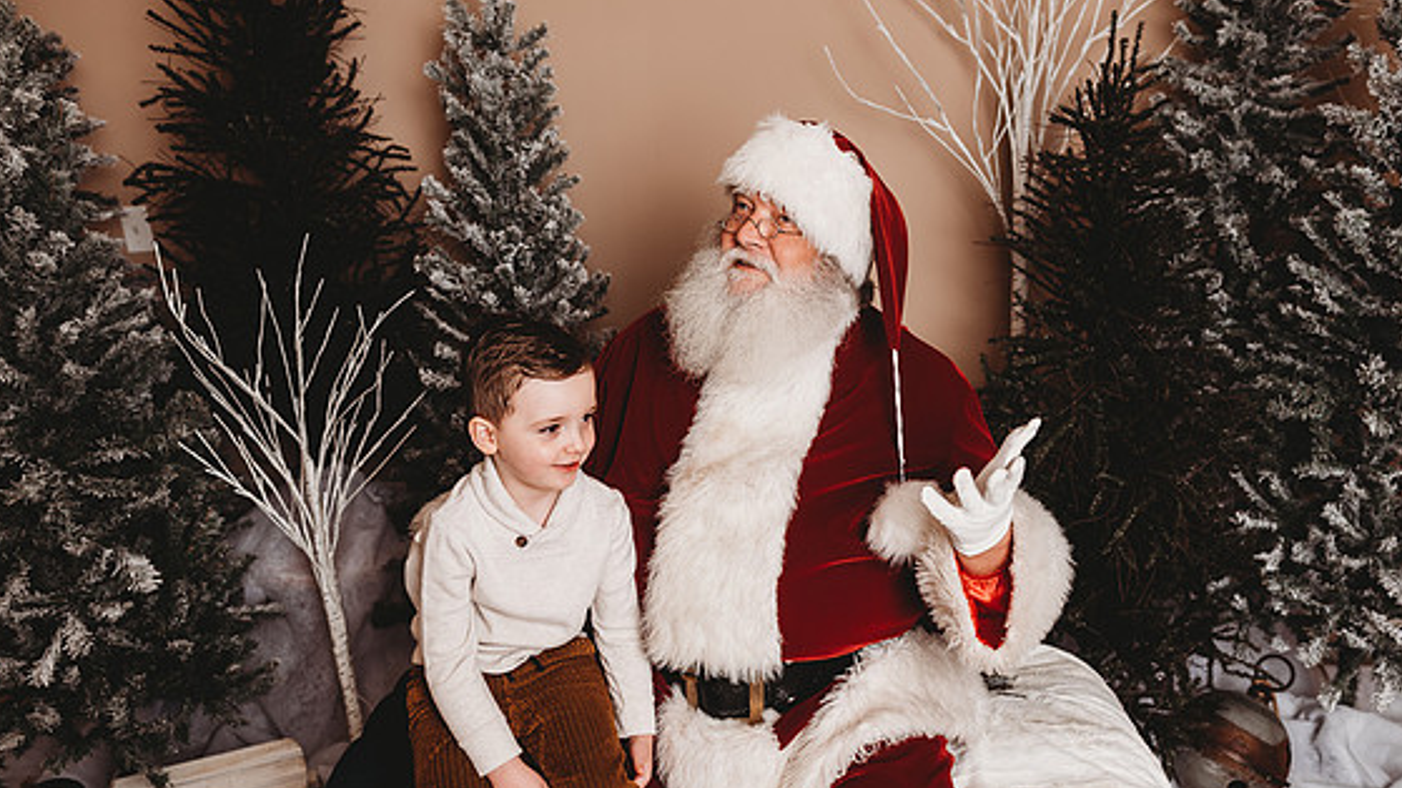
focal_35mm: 29
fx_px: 1078
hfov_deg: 65.9
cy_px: 436
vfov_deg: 40.1
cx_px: 776
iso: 100
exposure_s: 1/160
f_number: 3.2
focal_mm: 24
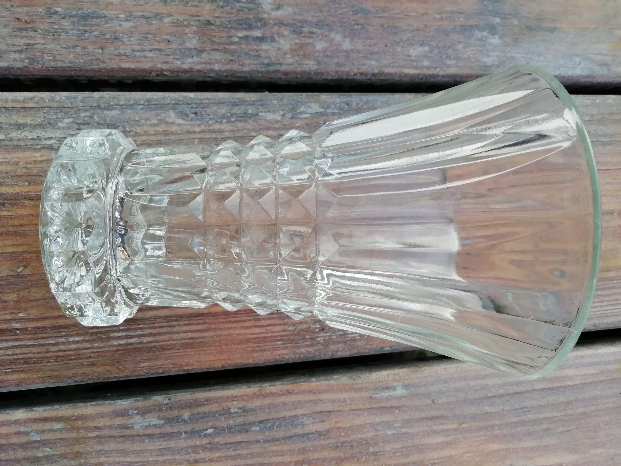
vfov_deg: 53.1
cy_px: 233
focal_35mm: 26
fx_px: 466
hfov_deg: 67.3
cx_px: 310
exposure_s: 1/100
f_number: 2.2
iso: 50
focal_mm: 3.21
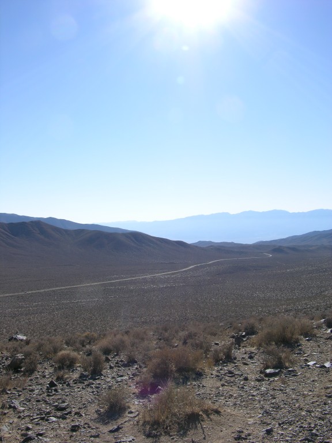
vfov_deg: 52.6
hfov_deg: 40.7
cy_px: 222
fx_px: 448
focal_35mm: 35
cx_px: 166
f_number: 7.1
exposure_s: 1/245
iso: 50
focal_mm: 8.9
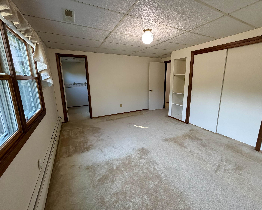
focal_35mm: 15
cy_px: 102
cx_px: 134
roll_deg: +1.0
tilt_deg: -12.2
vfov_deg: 84.0
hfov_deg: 96.8
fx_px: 116
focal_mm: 2.22
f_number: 2.2
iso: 320
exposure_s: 1/120
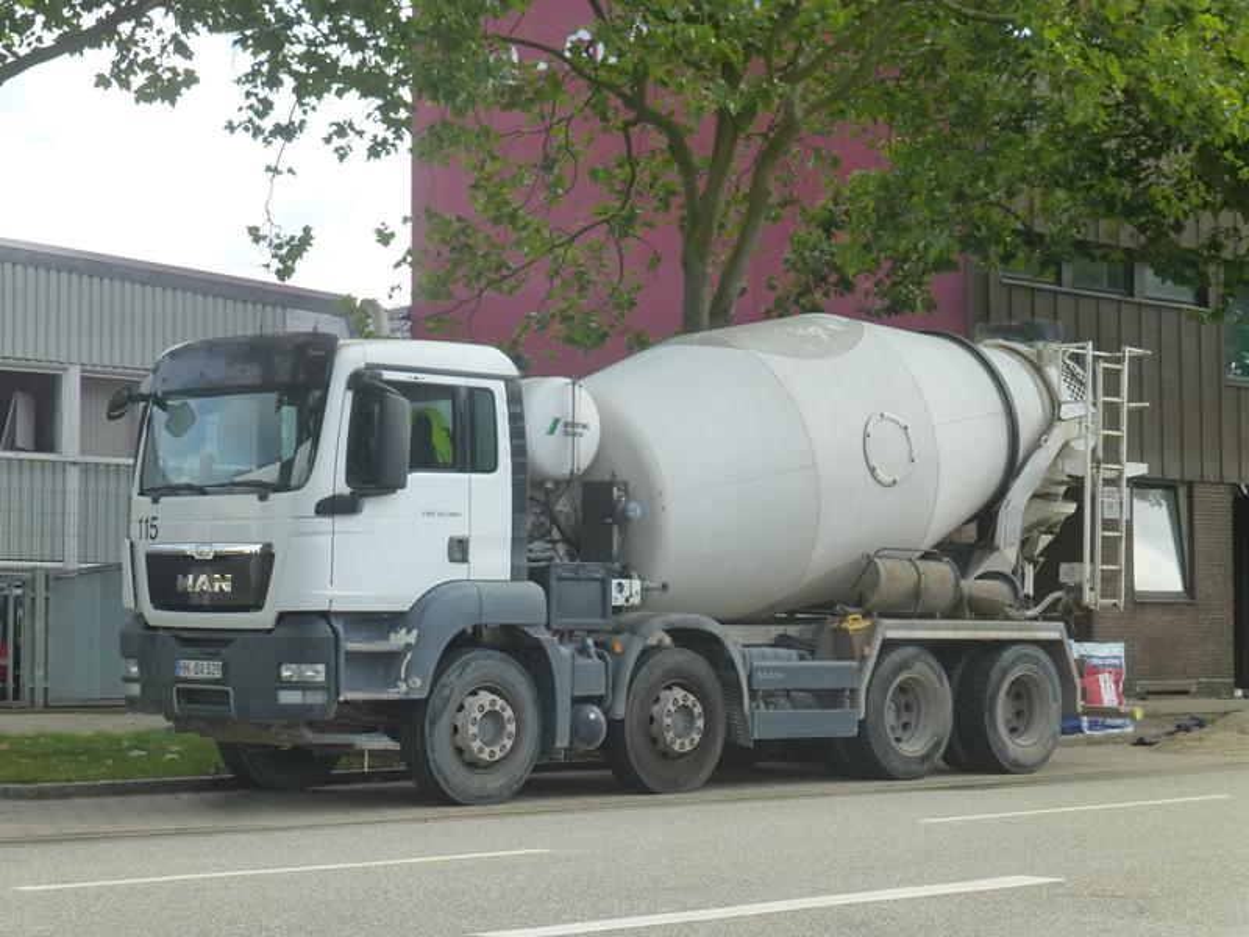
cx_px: 624
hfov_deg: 24.7
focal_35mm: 79
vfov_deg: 18.7
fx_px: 2850
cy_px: 468
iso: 160
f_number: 5.1
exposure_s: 1/250
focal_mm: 14.2
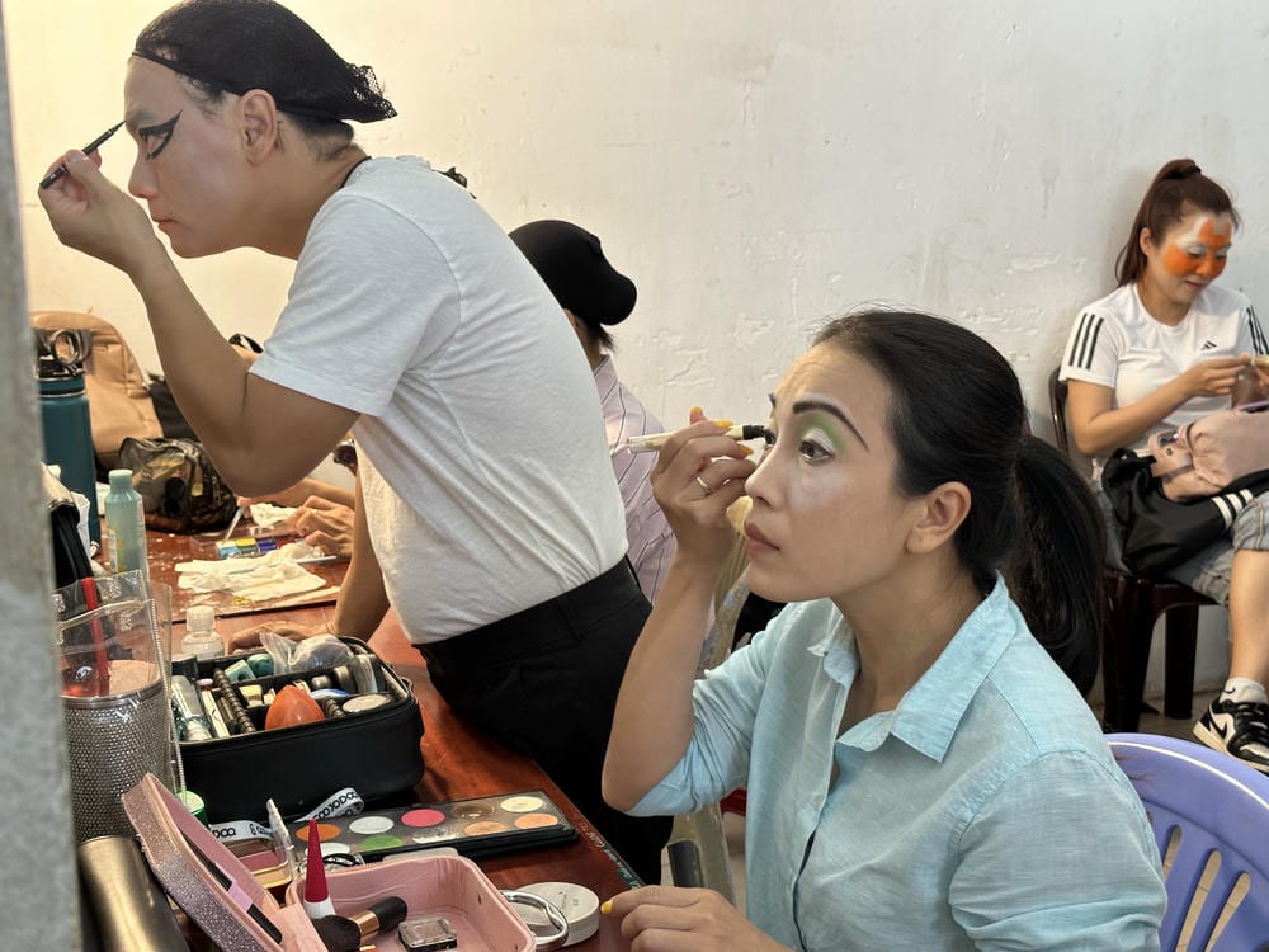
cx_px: 634
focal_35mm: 48
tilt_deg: -11.9
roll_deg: +0.7
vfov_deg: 30.3
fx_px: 1760
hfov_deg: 39.7
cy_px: 476
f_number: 1.78
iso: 125
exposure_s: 1/50
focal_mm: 6.86
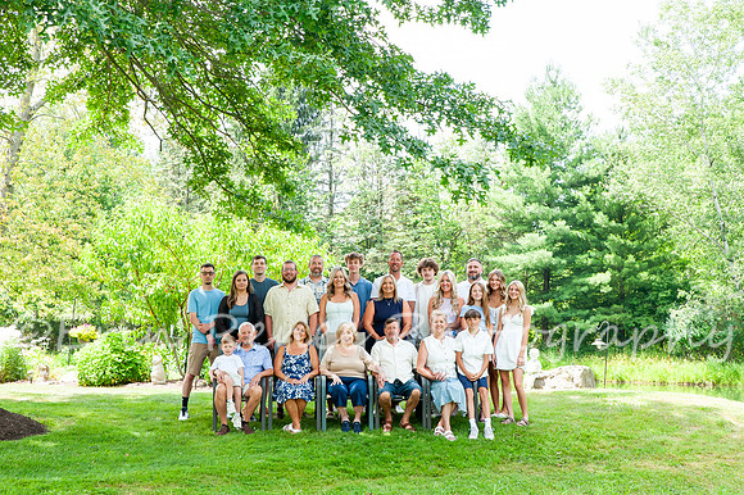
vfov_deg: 20.9
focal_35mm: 65
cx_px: 372
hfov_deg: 31.0
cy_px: 248
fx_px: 1343
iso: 800
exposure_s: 1/160
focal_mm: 65
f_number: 14
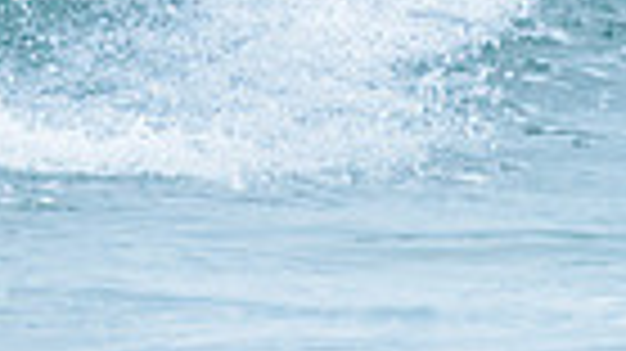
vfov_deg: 0.4
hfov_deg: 0.8
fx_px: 45687
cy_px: -393
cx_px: -12
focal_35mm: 2754
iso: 1000
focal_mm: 500
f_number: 5.6
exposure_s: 1/2000
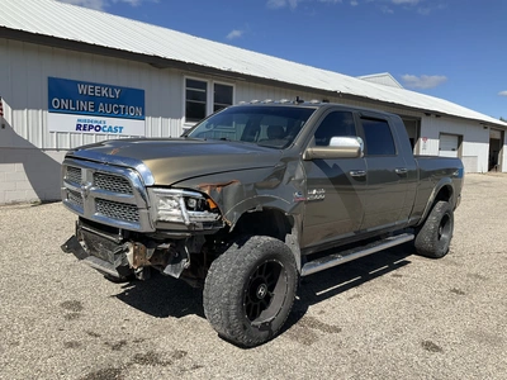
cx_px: 254
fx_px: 425
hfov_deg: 61.7
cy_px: 190
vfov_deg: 48.2
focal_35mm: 29
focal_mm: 3
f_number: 1.8
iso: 25
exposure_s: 1/1984
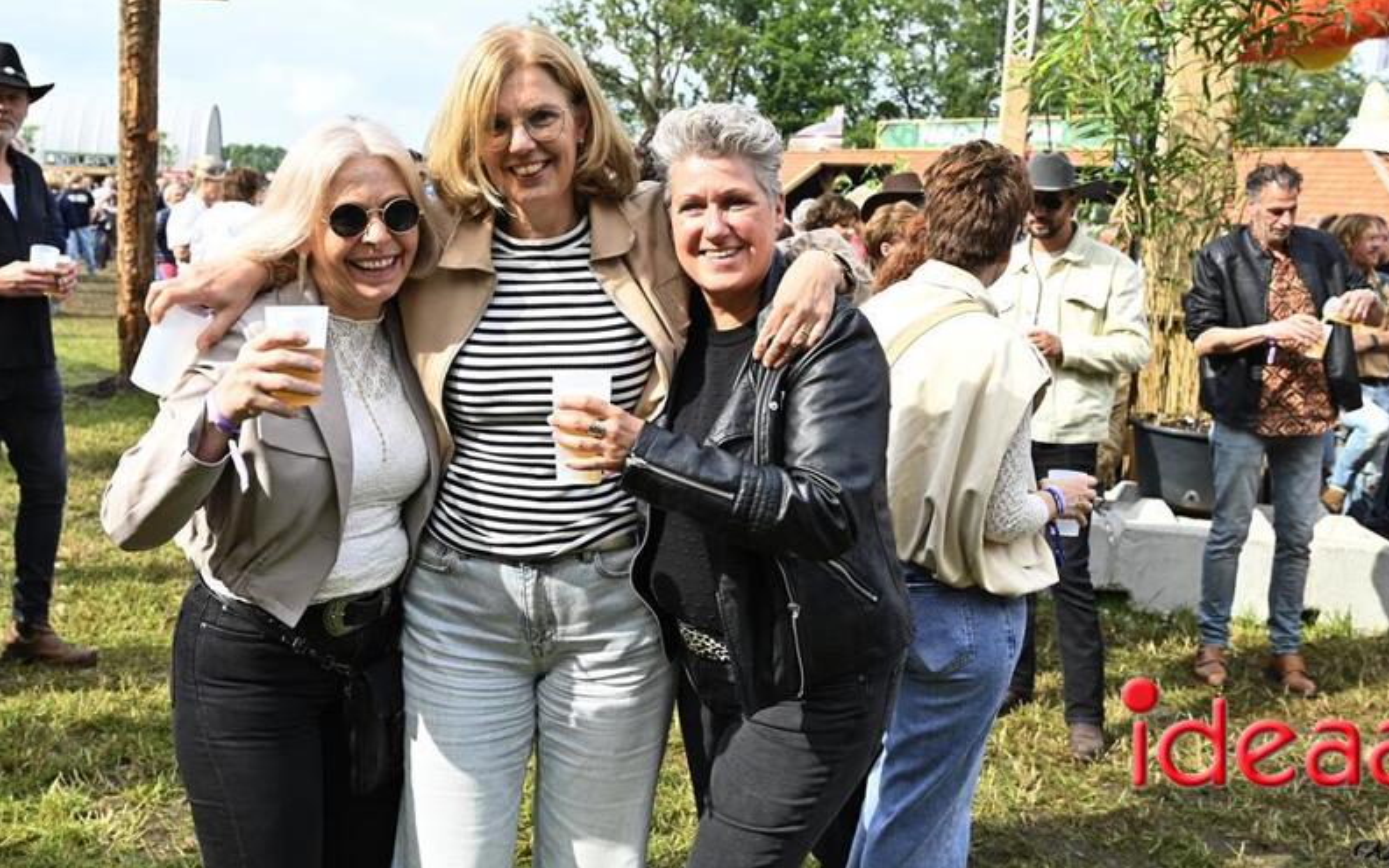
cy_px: 295
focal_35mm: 37
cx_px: 672
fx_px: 1401
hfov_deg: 52.7
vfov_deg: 34.1
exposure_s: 1/250
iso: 180
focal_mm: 29
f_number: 5.6
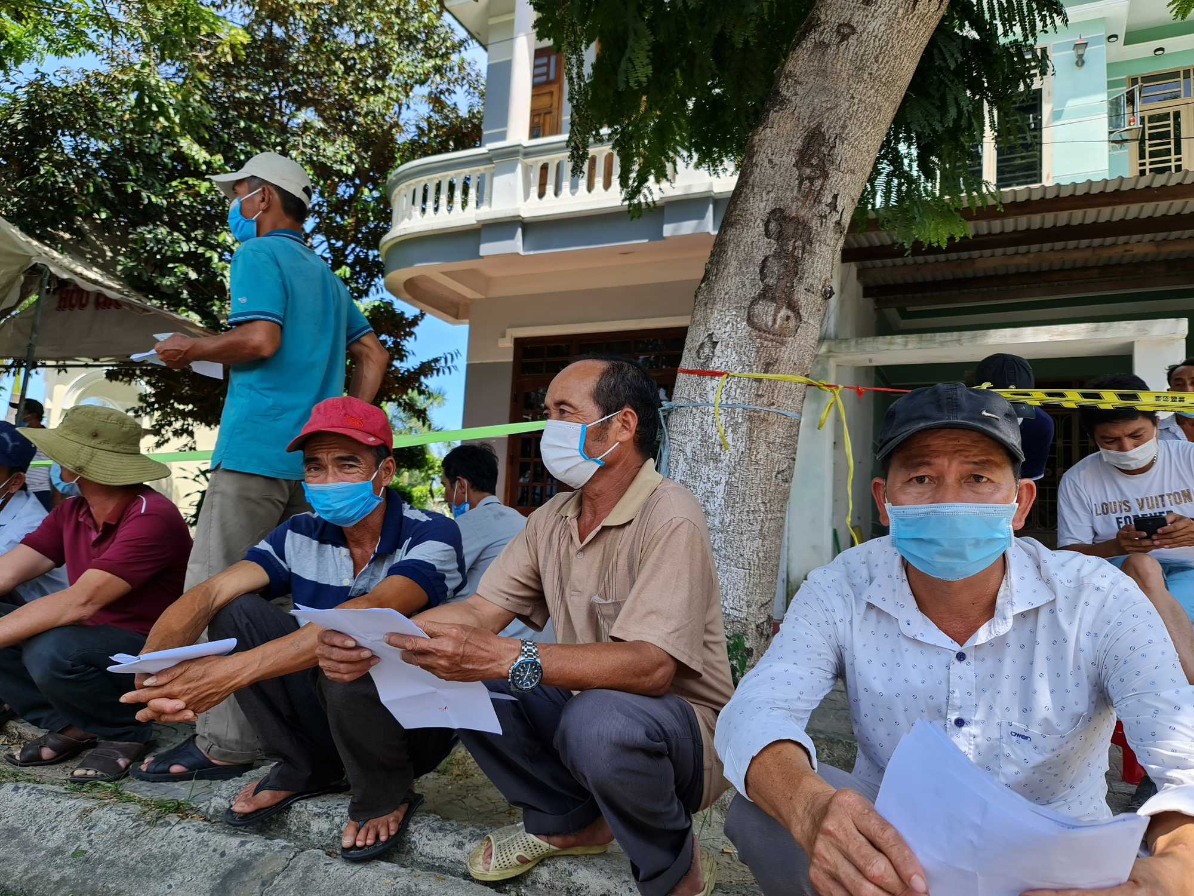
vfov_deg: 54.9
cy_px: 448
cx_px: 597
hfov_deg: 69.4
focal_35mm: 25
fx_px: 862
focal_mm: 7
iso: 50
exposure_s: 1/289
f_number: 1.8
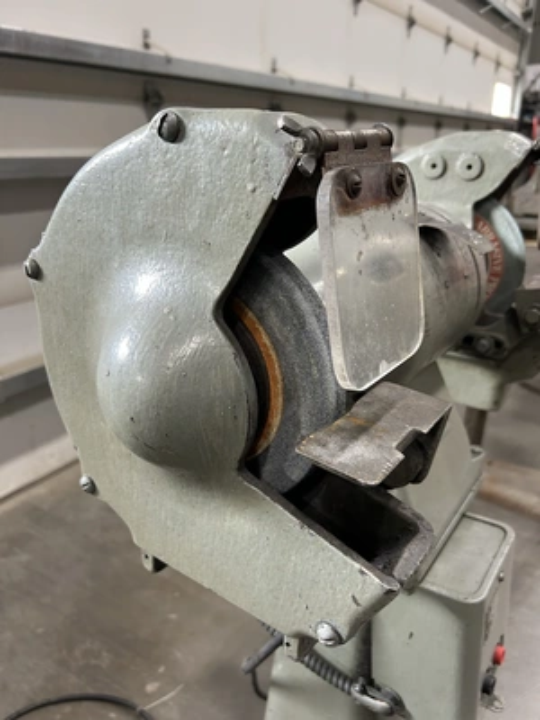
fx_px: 541
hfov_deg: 53.1
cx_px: 270
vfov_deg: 67.3
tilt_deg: -20.8
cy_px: 360
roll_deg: -0.9
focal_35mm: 26
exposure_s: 1/60
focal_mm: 5.7
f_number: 1.5
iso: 200
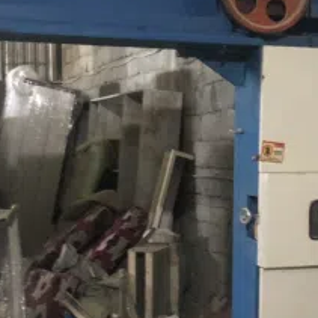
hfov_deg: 23.1
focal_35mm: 75
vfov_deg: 22.8
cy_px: 243
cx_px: 173
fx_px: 780
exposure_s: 1/4
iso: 125
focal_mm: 4
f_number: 1.8
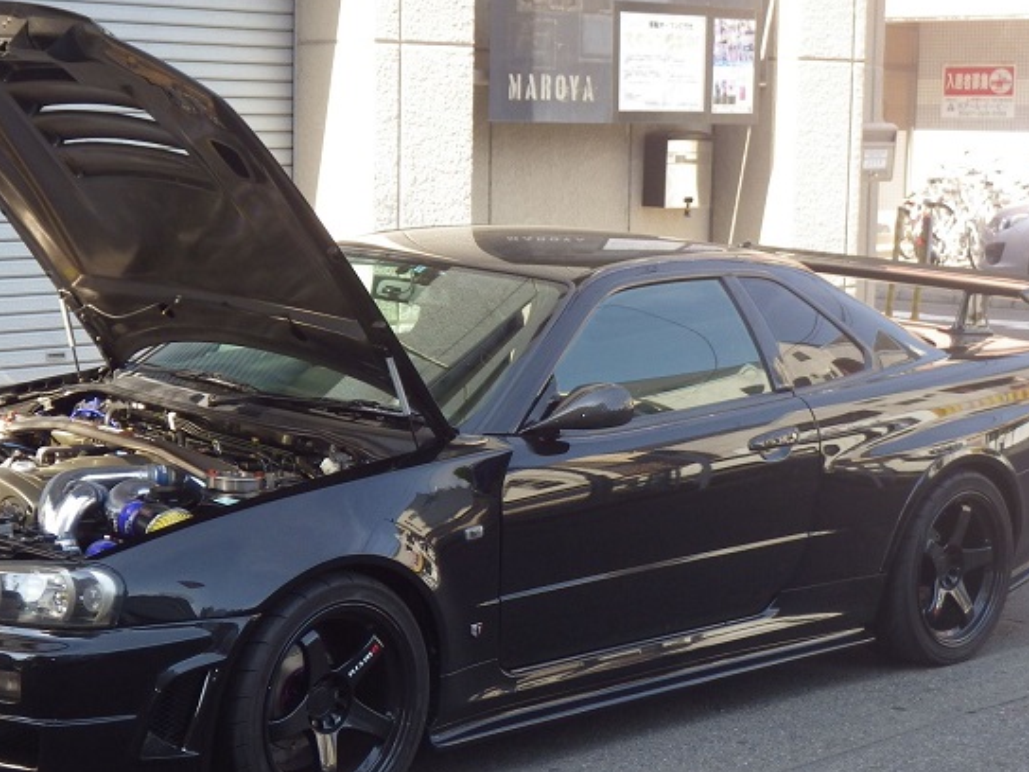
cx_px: 388
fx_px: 2229
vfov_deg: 19.6
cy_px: 394
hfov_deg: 25.9
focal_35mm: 75
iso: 125
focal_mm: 9.1
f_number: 4.4
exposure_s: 1/160
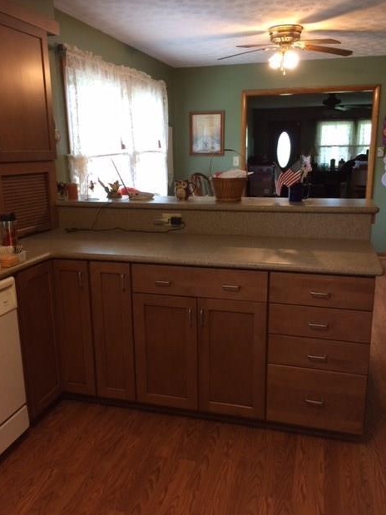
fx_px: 446
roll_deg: +2.4
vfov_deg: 60.0
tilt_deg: -15.5
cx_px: 195
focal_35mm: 30
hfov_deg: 46.8
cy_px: 260
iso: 100
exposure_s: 1/30
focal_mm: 4.15
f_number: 2.2
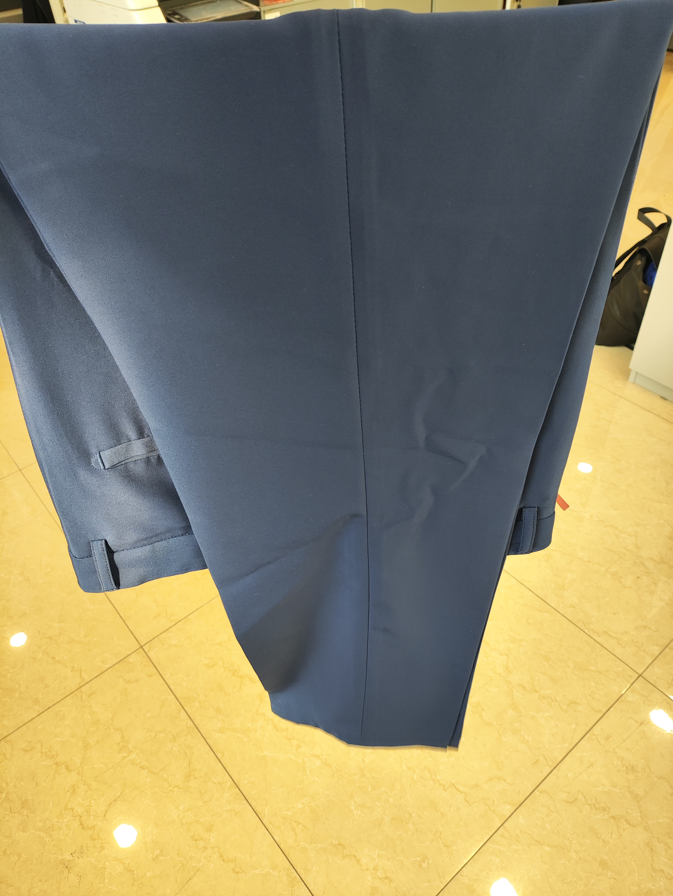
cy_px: 448
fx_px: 622
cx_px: 336
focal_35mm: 24
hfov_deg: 56.9
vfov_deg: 71.6
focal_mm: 4.68
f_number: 1.8
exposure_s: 1/50
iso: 185
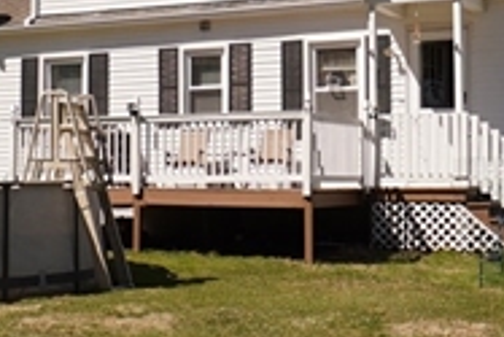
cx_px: 202
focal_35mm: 82
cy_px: 139
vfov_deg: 16.7
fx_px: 1149
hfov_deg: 24.7
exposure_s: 1/1500
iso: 160
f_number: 4.5
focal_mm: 10
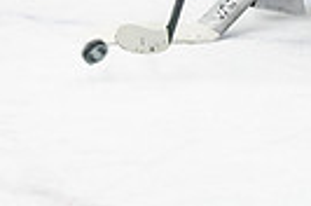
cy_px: -243
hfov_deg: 4.8
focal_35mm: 434
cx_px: 308
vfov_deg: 3.1
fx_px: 3740
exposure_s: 1/800
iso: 4000
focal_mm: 75
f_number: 2.8
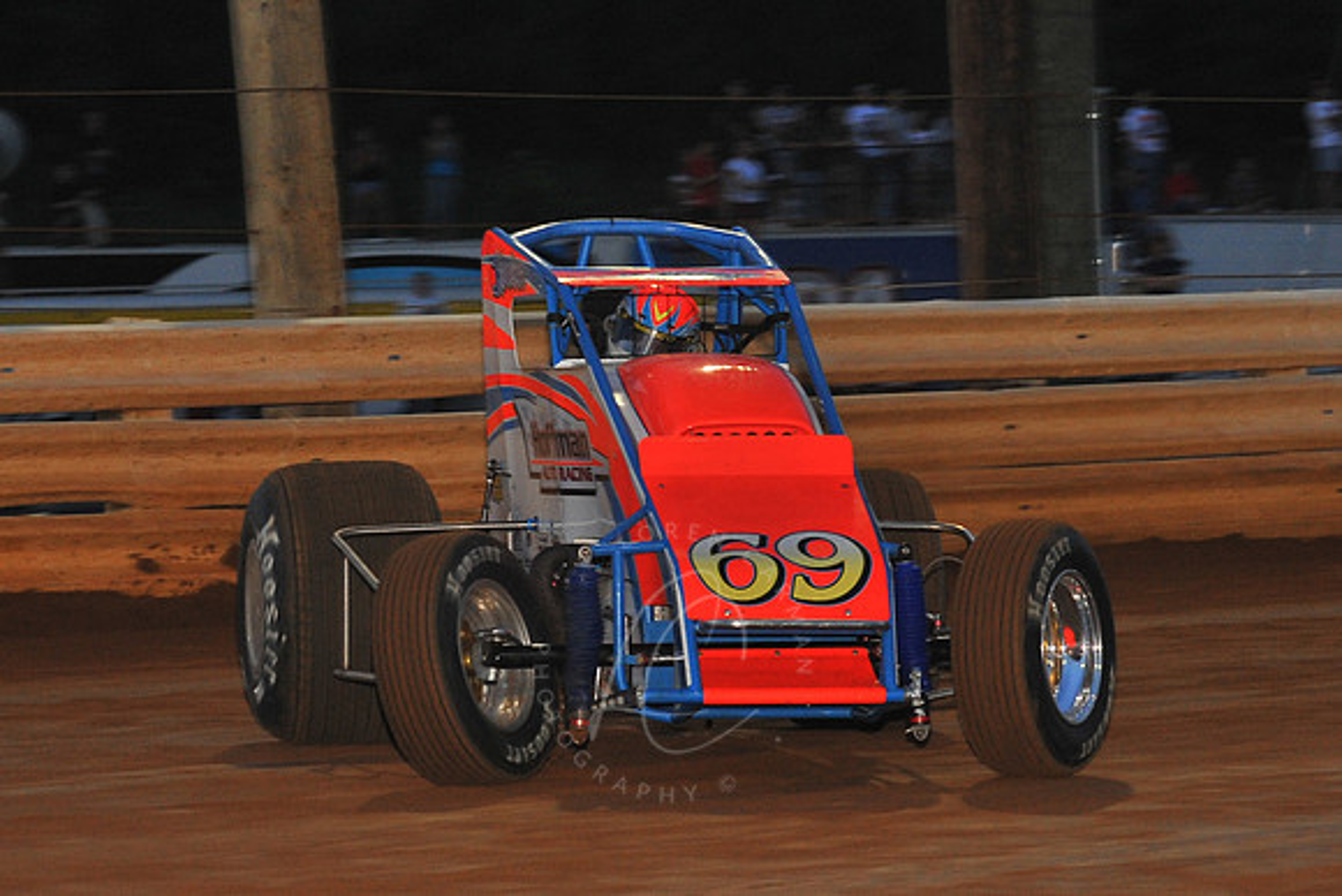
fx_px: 4661
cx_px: 671
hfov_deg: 16.4
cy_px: 448
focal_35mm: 125
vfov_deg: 11.0
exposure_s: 1/320
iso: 1000
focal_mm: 125
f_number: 8
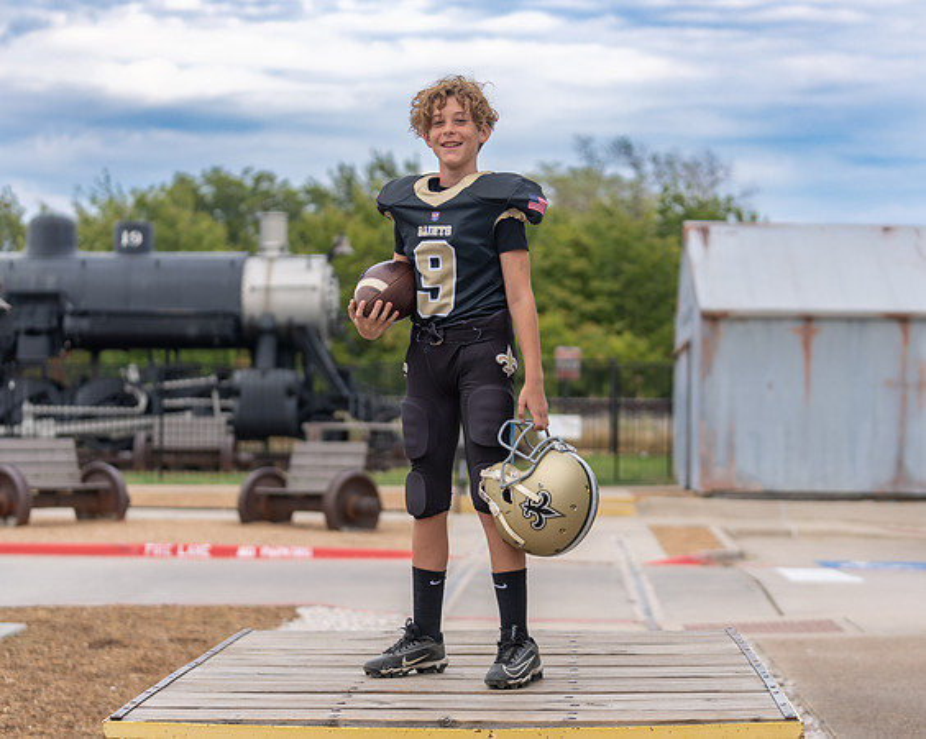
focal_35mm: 81
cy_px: 370
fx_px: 2230
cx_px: 482
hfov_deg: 23.5
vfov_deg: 18.8
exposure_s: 1/400
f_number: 2.8
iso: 100
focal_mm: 70
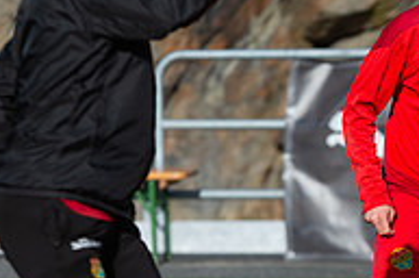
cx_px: 386
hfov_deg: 3.9
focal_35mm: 526
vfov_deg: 2.6
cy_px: 254
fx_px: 6112
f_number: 4
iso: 100
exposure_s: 1/1250
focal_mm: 175
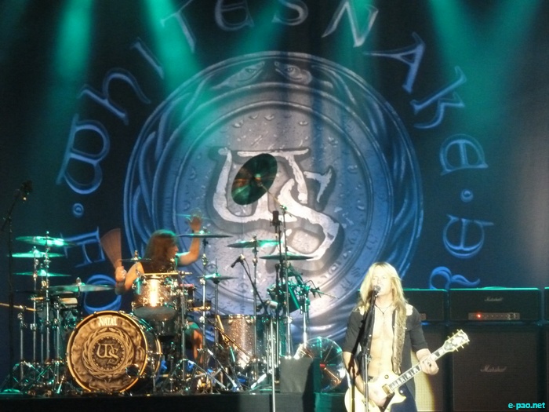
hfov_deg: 10.9
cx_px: 274
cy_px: 206
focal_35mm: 182
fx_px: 2886
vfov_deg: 8.2
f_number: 5.4
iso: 1000
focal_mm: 32.6
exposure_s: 1/15
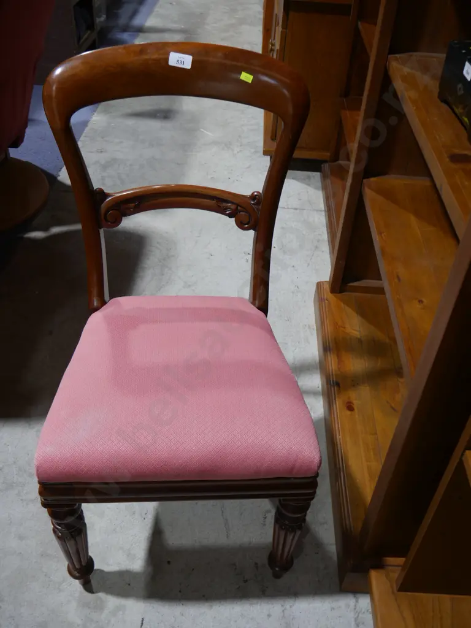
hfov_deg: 39.7
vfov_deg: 51.4
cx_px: 236
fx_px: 653
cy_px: 314
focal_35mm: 36
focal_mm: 18
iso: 320
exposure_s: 1/60
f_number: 4
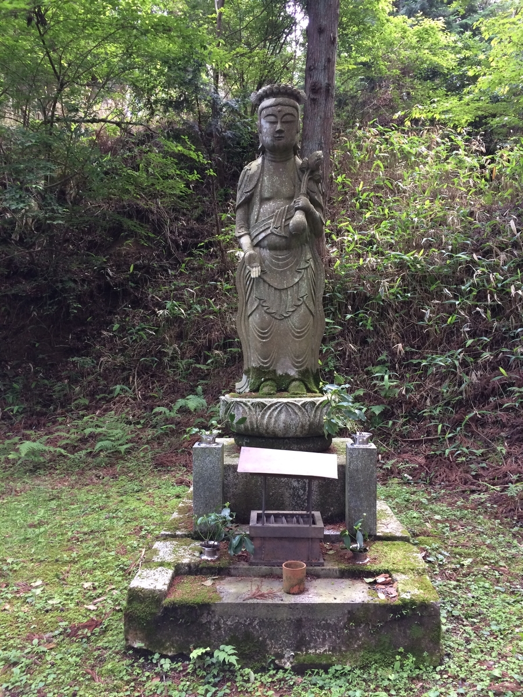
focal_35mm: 29
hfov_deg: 48.2
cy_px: 348
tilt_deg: -1.2
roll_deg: +1.4
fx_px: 584
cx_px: 262
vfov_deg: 61.7
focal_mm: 4.15
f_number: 2.2
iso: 100
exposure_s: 1/30
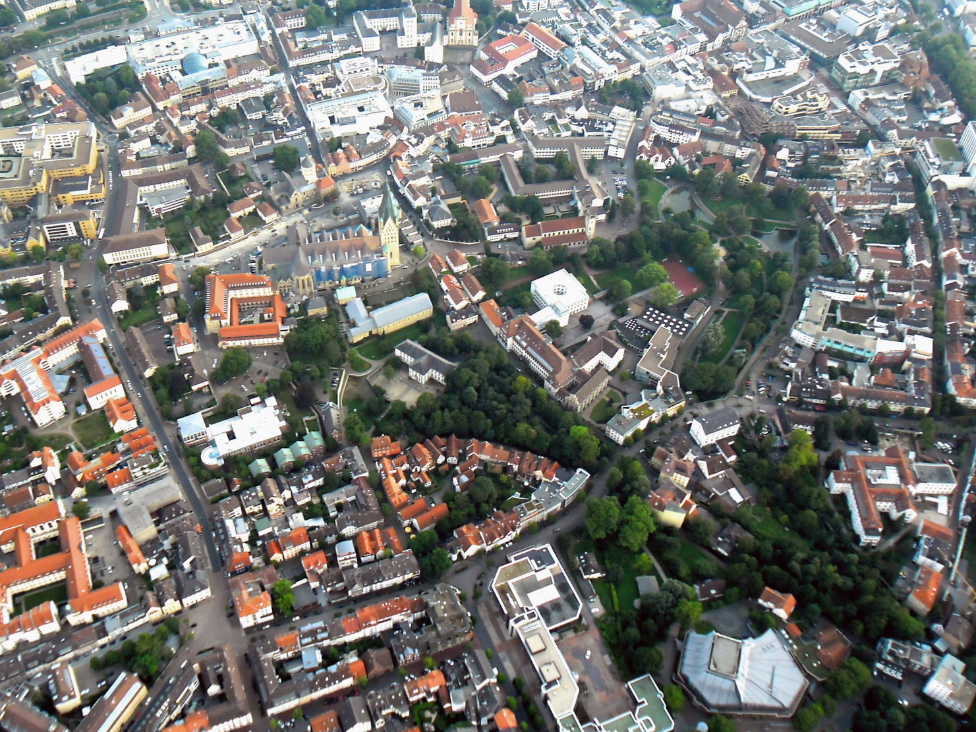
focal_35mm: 35
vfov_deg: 40.4
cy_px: 278
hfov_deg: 52.3
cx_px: 395
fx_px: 987
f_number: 3.5
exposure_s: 1/206
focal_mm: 4.9
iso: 80
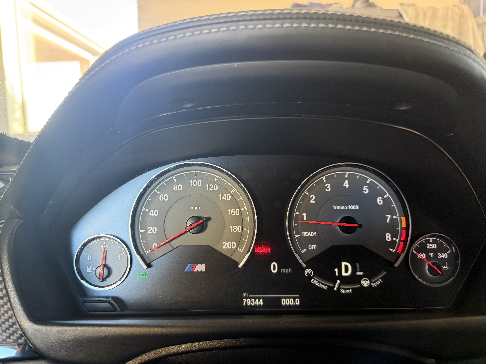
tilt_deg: -7.9
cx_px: 243
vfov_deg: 56.8
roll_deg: +0.4
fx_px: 337
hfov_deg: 71.6
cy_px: 182
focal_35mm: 24
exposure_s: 1/51
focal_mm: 6.76
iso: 400
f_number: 1.78
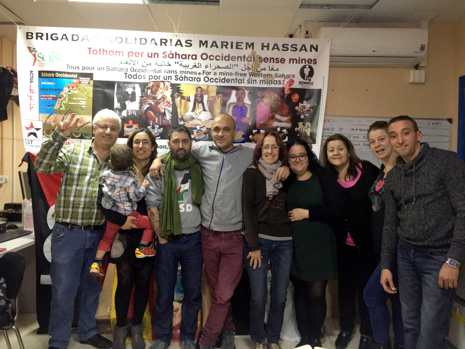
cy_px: 174
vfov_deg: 48.2
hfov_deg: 61.7
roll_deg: -1.1
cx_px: 232
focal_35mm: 29
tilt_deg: -1.1
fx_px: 390
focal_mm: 4.15
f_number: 2.2
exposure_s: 1/33
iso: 250
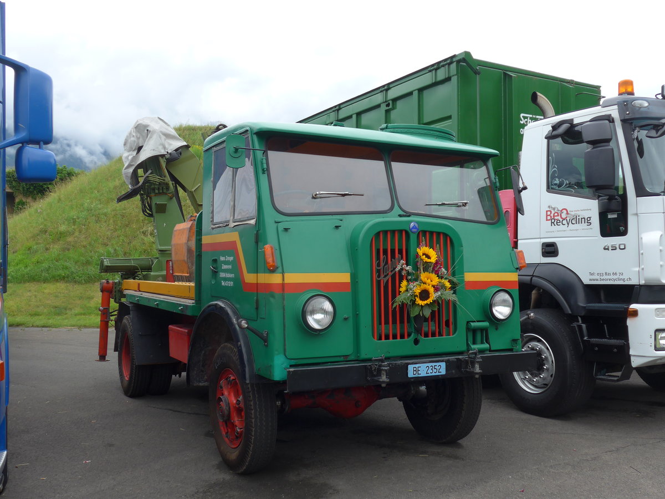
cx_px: 332
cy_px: 250
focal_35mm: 36
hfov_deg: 51.4
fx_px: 692
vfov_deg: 39.7
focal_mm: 7.5
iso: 80
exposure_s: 1/400
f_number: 2.8
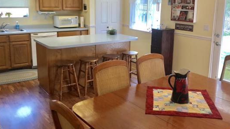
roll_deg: -2.2
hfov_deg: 53.8
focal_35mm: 37
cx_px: 131
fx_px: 226
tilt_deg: -11.1
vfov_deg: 31.9
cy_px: 49
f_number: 1.8
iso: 25
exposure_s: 1/60
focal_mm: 3.99
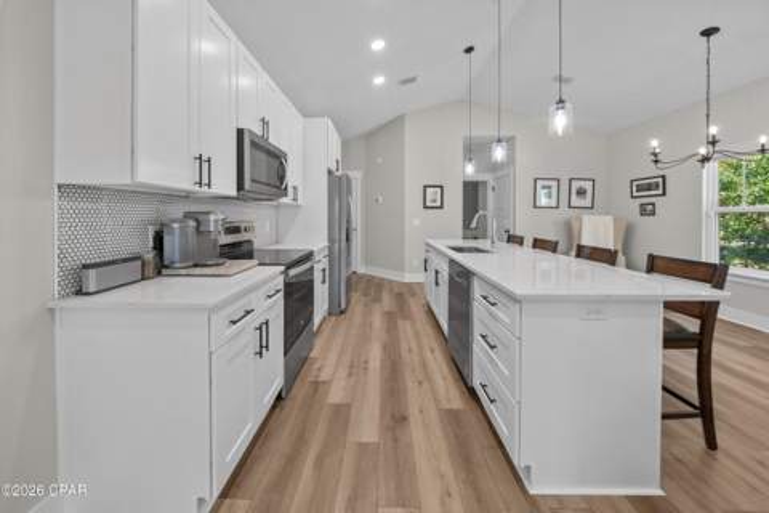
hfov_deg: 112.6
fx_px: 256
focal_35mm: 12
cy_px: 256
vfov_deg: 90.0
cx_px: 384
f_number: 7.1
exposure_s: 1/6
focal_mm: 12
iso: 400
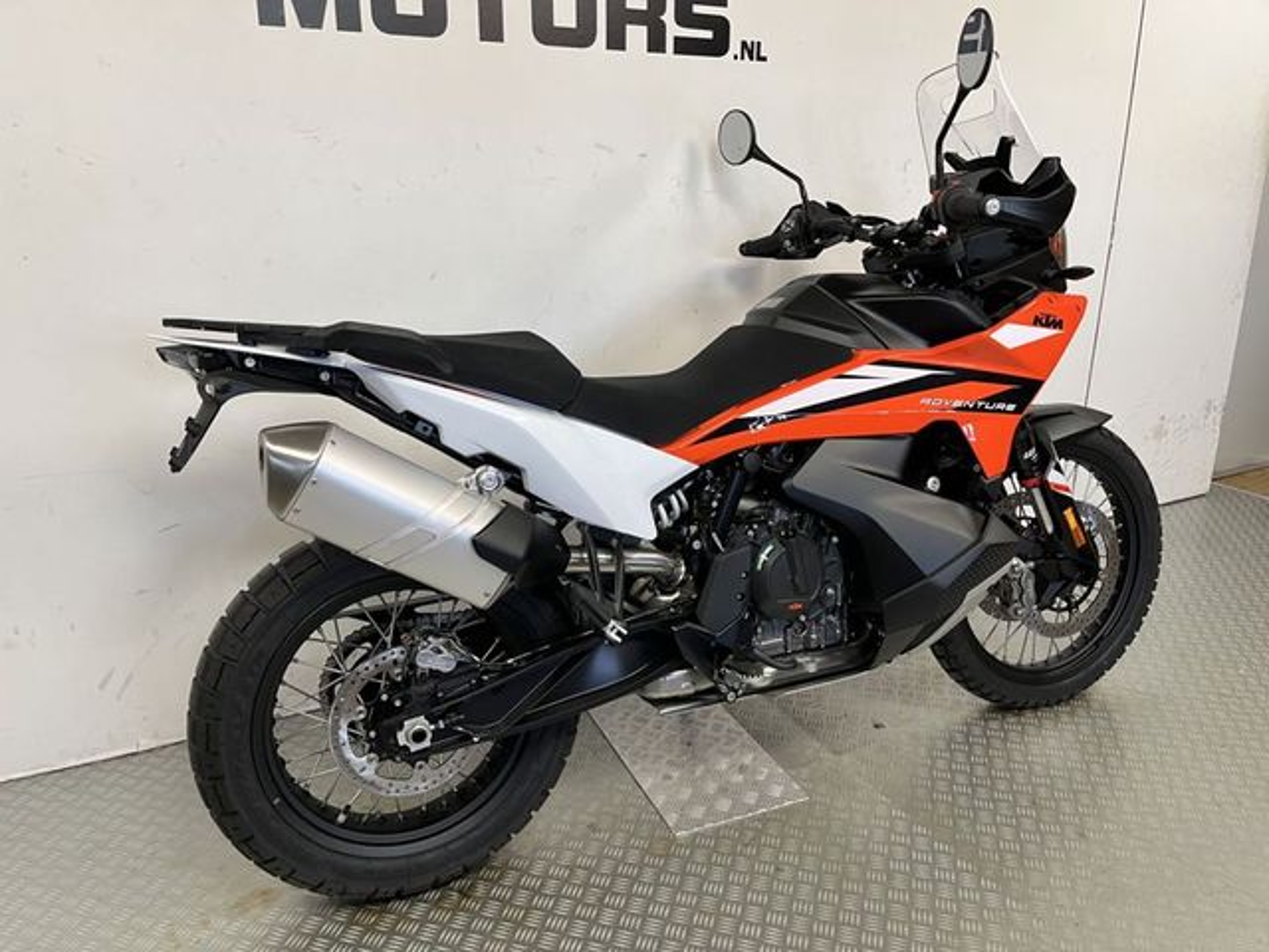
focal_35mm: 26
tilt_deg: -18.4
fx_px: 953
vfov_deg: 53.1
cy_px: 476
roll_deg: -0.9
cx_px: 634
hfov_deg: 67.3
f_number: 1.6
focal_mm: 5.1
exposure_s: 1/50
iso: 80
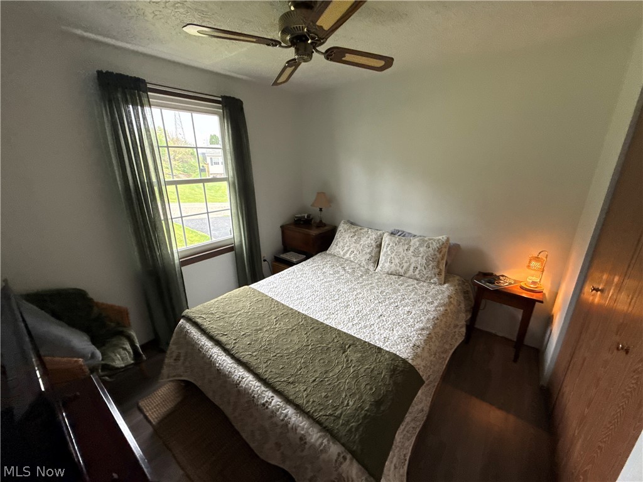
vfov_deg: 85.7
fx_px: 260
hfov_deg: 102.1
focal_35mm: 14
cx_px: 322
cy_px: 241
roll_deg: -2.8
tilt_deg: -10.0
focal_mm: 2.22
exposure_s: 1/120
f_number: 2.2
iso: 500
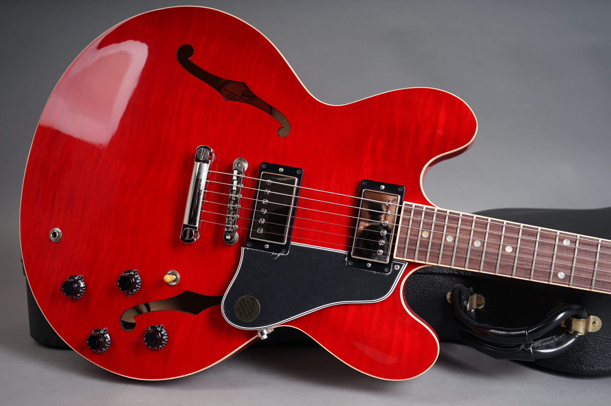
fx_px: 695
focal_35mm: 41
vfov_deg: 32.6
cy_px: 203
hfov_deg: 47.4
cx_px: 306
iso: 160
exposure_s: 1/160
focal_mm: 41
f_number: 6.3
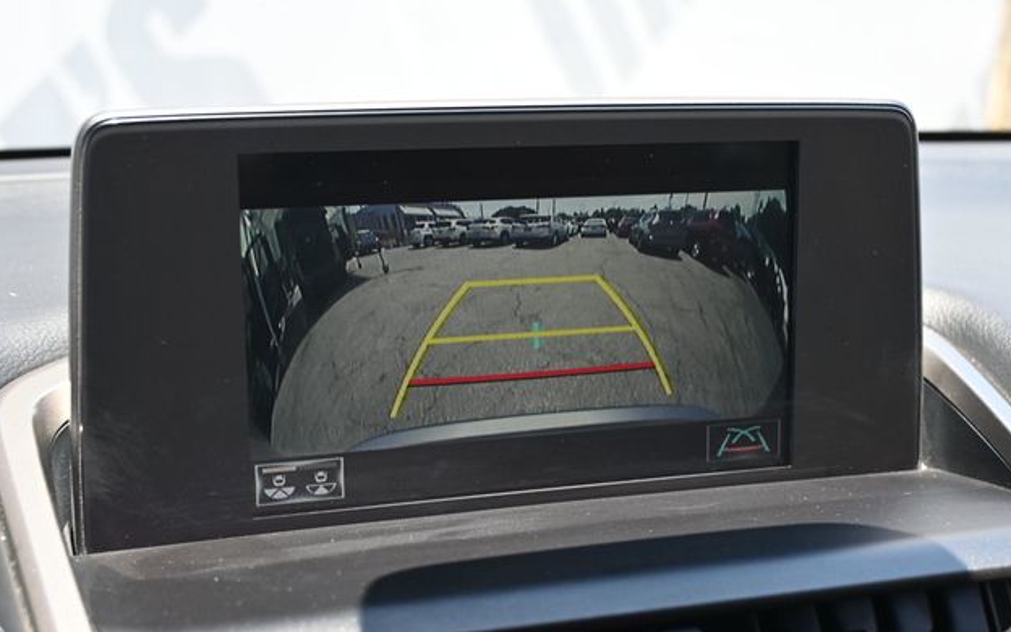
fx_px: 1317
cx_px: 499
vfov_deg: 27.0
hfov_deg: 42.0
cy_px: 331
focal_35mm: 48
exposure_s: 1/200
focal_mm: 30.5
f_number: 4.8
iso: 400
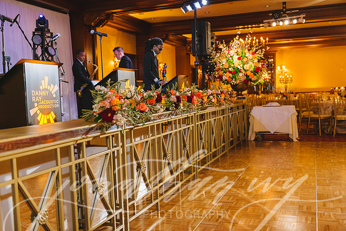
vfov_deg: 35.1
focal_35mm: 38
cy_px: 116
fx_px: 365
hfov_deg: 50.7
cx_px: 173
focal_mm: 38
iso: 1600
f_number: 2.8
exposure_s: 1/60
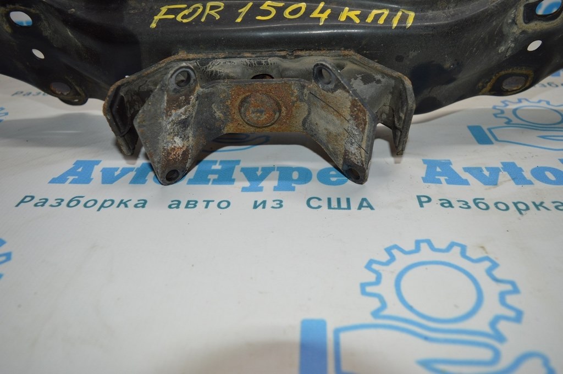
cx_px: 282
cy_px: 187
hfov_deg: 67.4
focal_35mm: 27
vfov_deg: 47.9
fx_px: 422
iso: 360
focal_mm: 18
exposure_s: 1/100
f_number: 4
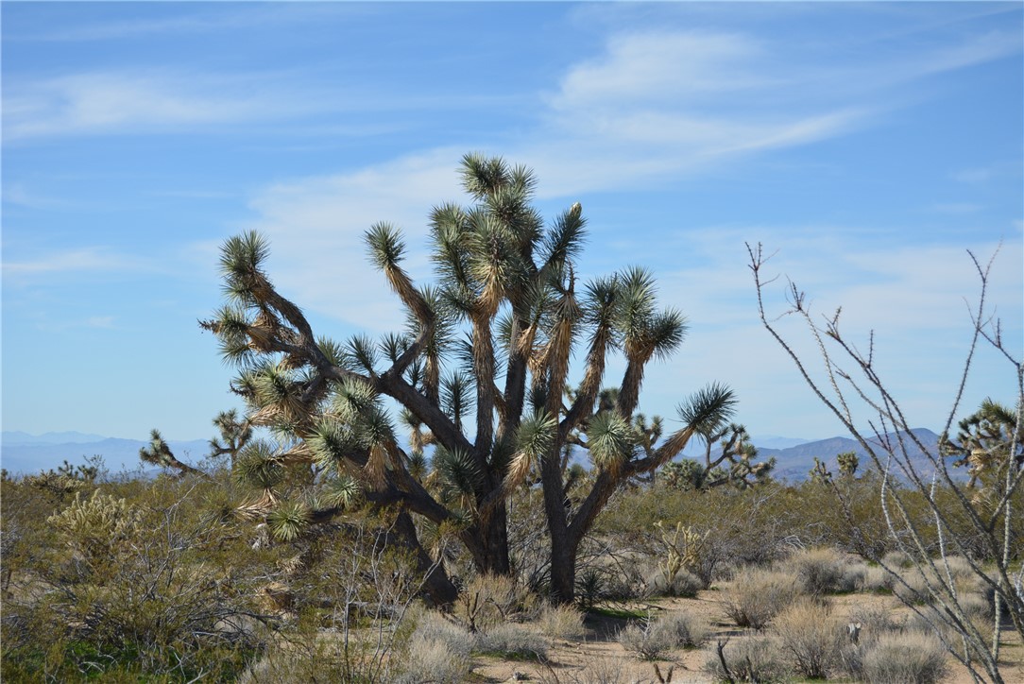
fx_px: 2348
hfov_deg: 24.6
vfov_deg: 16.6
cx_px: 512
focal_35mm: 82
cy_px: 342
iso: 400
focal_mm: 55
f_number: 7.1
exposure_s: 1/1600
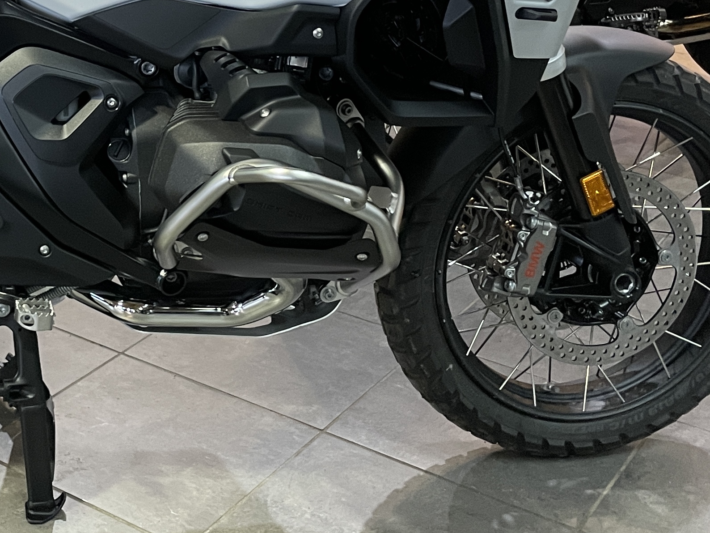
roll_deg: -0.1
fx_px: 1354
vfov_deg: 21.5
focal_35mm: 66
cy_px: 13
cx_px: 35
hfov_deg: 28.0
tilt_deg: -14.1
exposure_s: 1/60
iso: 250
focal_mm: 4.2
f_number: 1.6
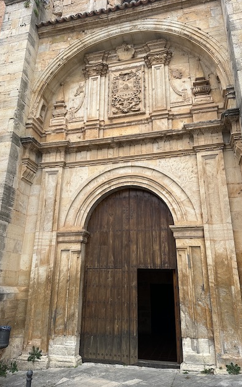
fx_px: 274
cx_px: 118
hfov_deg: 47.6
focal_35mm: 26
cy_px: 190
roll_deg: -1.3
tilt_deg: +19.9
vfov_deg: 70.4
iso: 80
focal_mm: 6.86
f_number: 1.78
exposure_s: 1/762
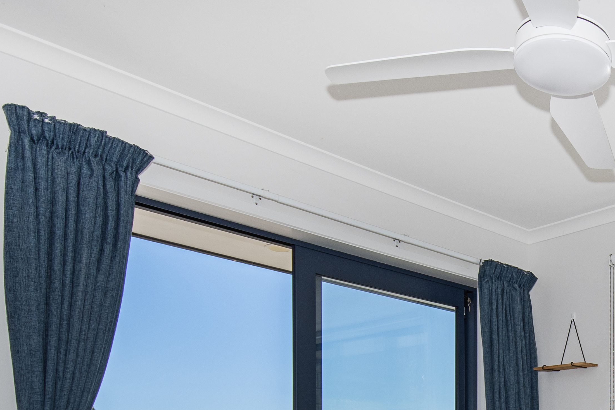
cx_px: 611
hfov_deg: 39.6
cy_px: 484
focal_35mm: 44
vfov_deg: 27.3
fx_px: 745
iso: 160
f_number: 8
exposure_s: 1/250
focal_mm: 11.5
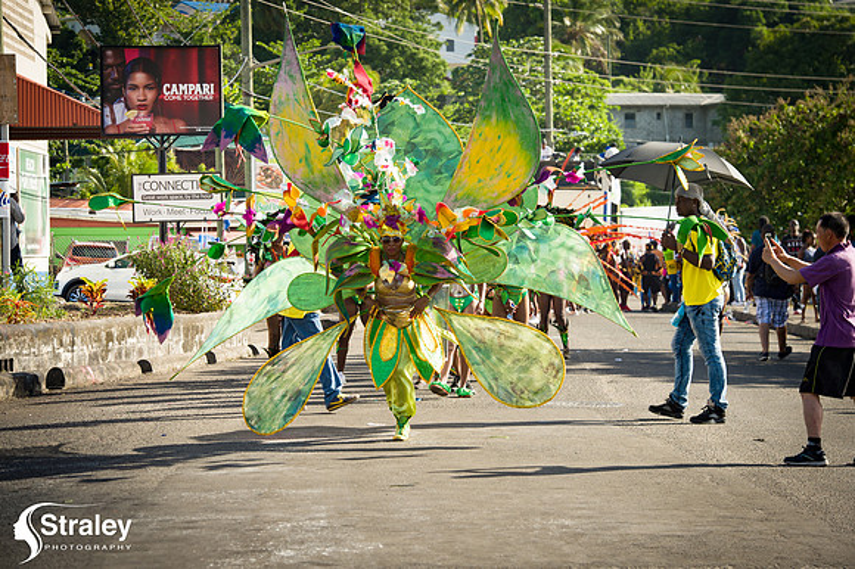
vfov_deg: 11.8
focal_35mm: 116
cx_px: 428
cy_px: 284
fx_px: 2753
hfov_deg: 17.7
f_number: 8
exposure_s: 1/200
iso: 100
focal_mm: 116
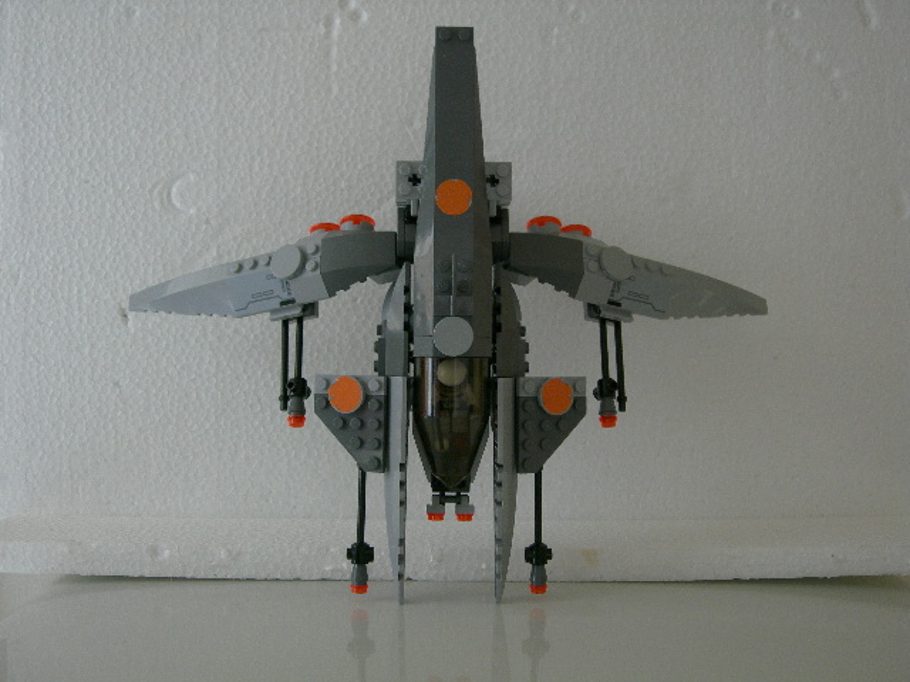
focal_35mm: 41
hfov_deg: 45.8
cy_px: 341
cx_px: 455
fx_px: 1078
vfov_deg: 35.1
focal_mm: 8.5
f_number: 2.9
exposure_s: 1.06
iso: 200
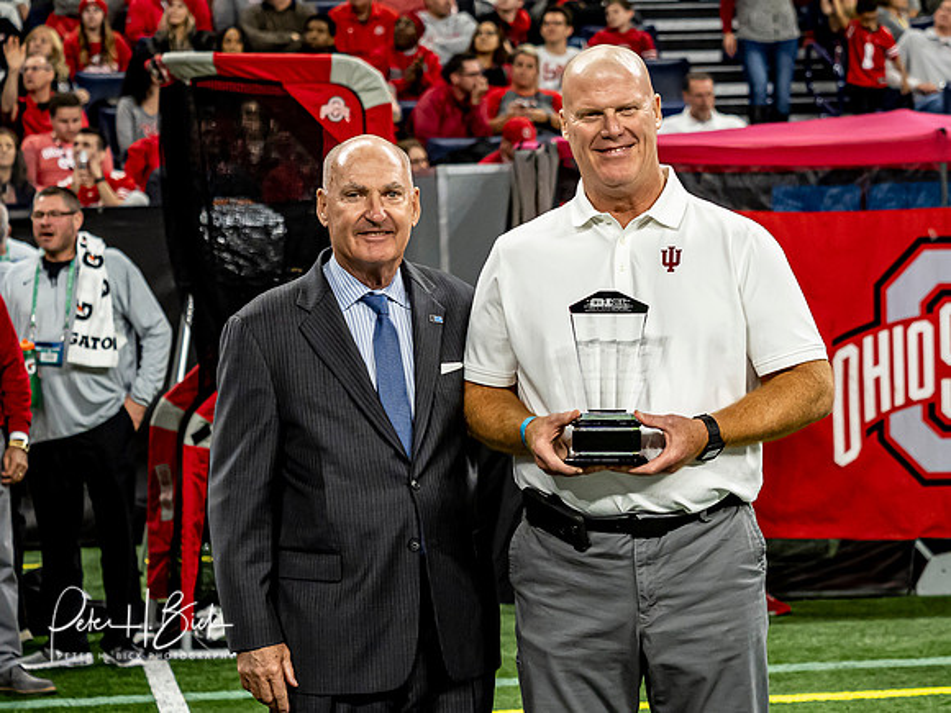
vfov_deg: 9.3
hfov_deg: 12.3
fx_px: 4406
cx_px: 570
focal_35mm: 160
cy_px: 316
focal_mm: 55
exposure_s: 1/1000
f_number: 2.8
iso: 1600
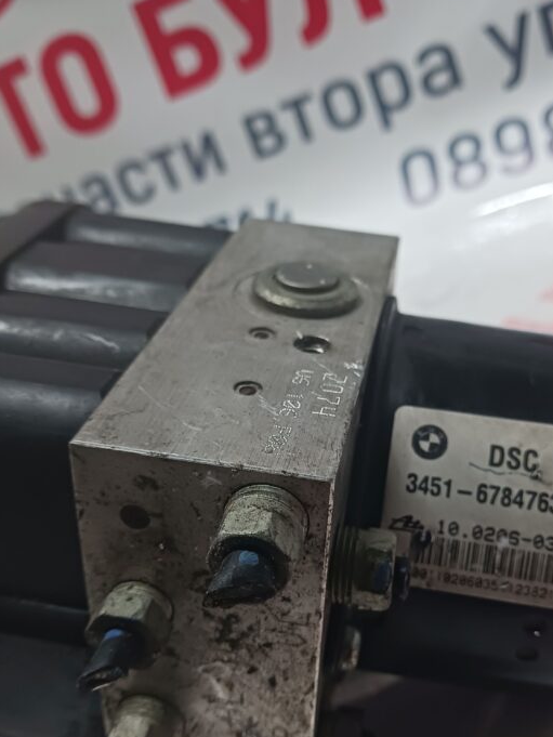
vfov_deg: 50.0
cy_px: 418
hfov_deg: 38.5
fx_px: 788
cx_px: 342
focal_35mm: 37
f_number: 1.8
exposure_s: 1/25
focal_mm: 4
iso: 400
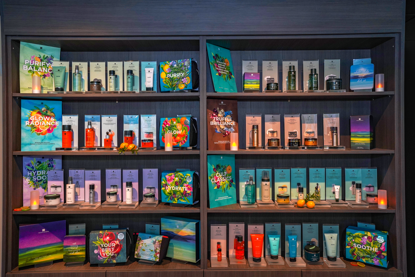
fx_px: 323
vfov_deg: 46.4
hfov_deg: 65.5
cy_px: 138
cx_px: 208
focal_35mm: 28
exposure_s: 1/100
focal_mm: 28
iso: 1000
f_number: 5.6
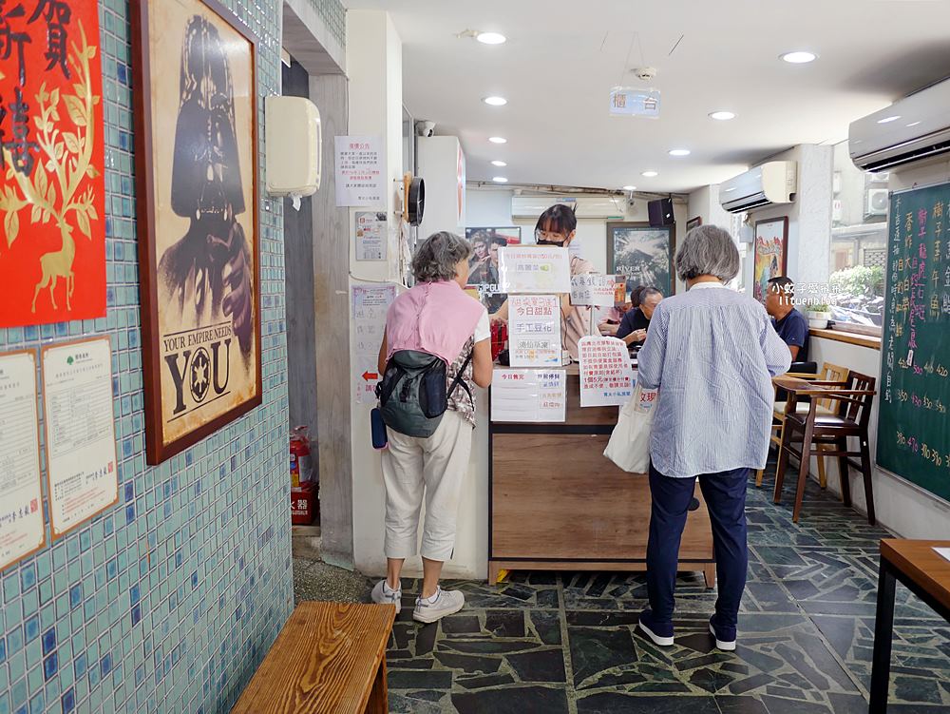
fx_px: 769
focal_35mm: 28
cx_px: 475
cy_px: 357
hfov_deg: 63.4
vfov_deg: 49.8
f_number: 2.5
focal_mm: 14
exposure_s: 1/60
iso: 320
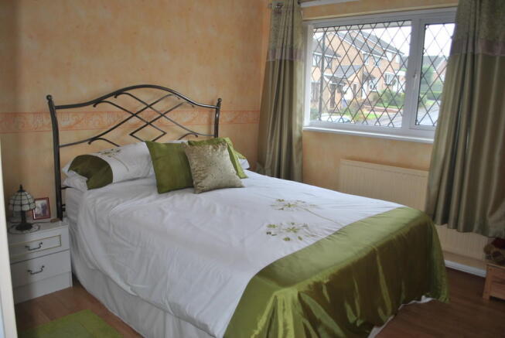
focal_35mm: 27
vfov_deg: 48.0
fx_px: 379
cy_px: 169
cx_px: 252
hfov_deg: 67.3
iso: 100
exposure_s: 1/40
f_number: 3.5
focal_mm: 18
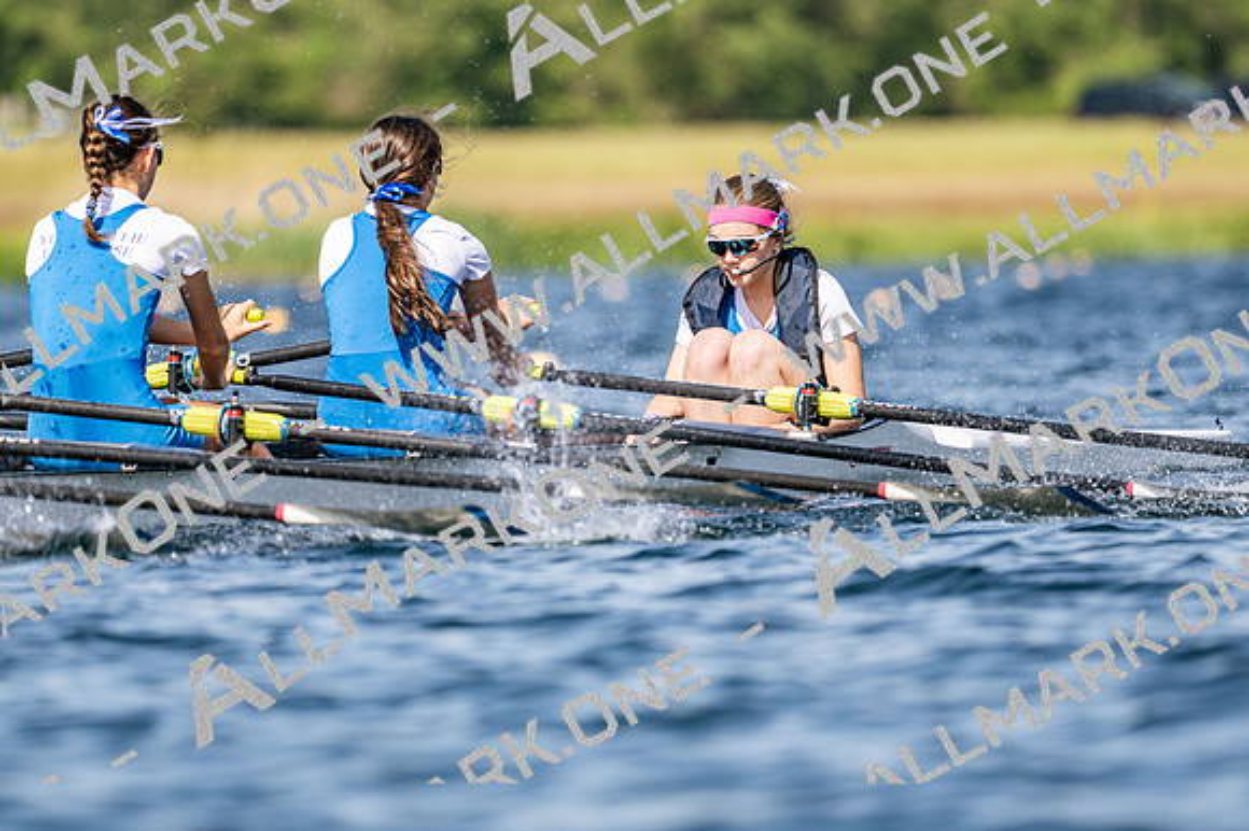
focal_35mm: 600
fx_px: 20804
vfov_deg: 2.3
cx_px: 624
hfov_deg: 3.4
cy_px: 416
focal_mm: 400
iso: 180
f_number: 4.5
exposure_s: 1/2500
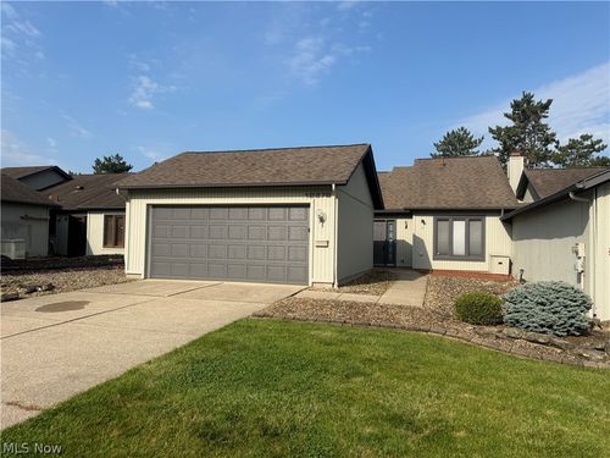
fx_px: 423
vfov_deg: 56.8
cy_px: 229
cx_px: 305
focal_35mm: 24
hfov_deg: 71.6
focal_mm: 6.76
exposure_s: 1/4975
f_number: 1.78
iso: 80
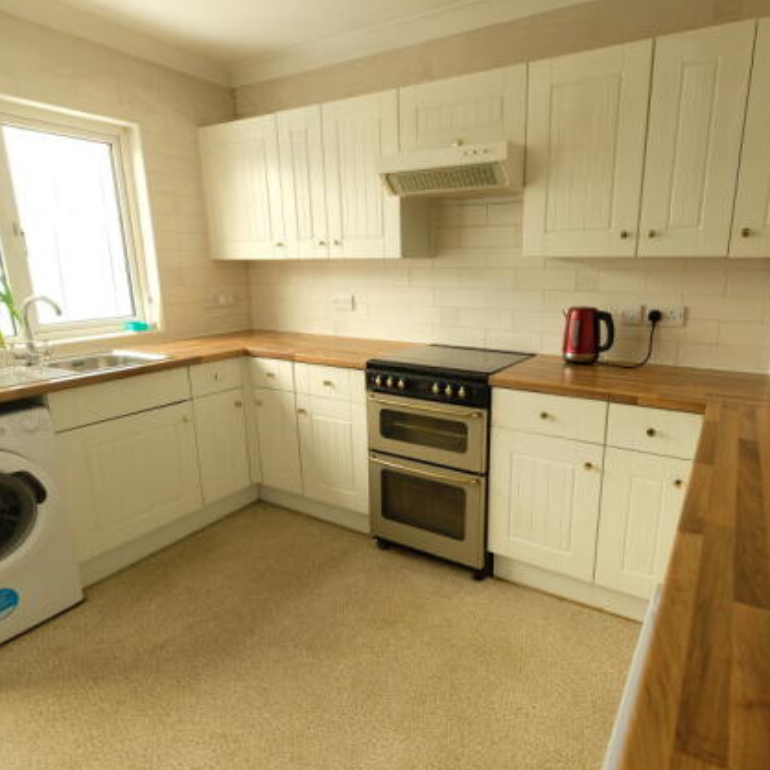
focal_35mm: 20
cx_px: 439
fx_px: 503
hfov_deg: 74.4
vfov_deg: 74.8
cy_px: 399
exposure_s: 1/60
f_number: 4
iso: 400
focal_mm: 10
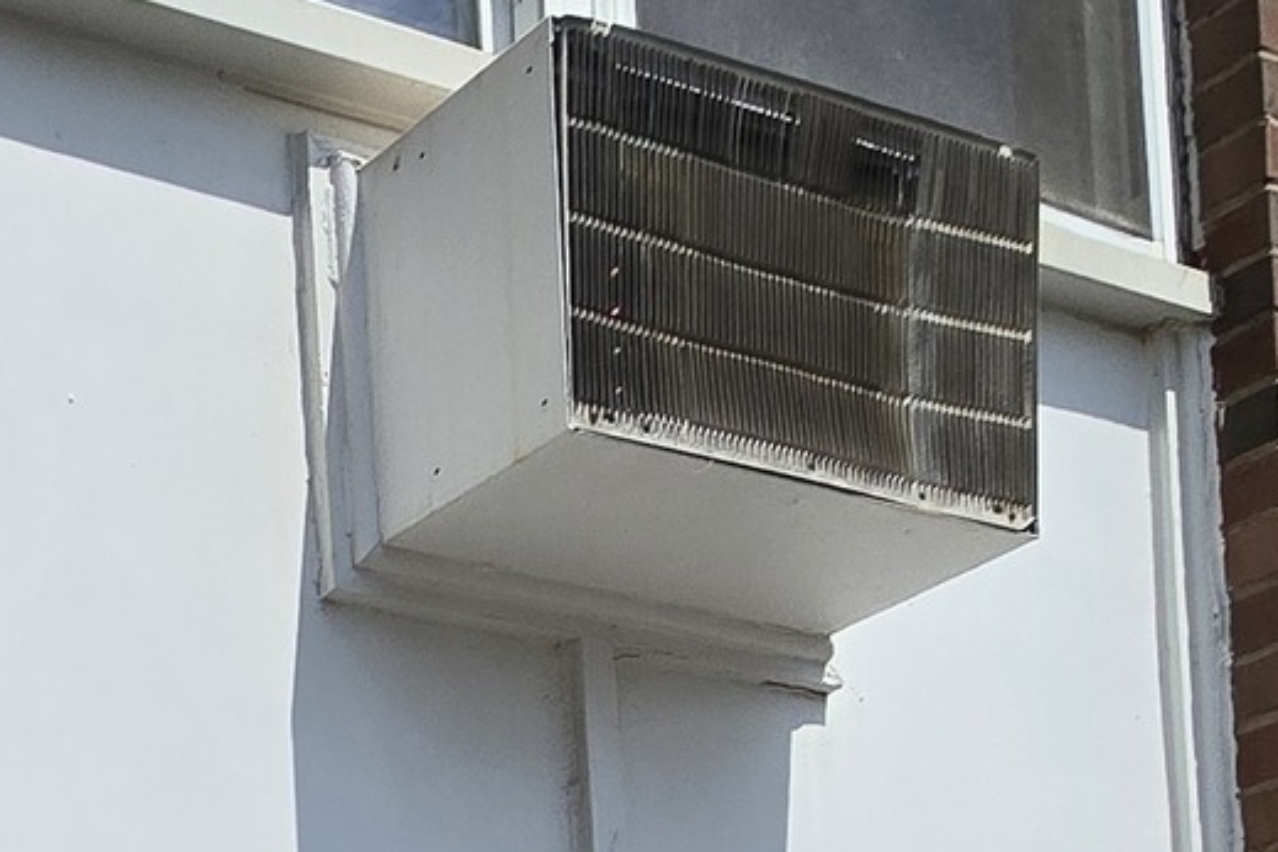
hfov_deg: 24.5
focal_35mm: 60
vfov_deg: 17.1
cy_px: 1672
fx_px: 2130
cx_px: -721
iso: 50
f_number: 2.2
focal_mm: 2.2
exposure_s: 1/3569
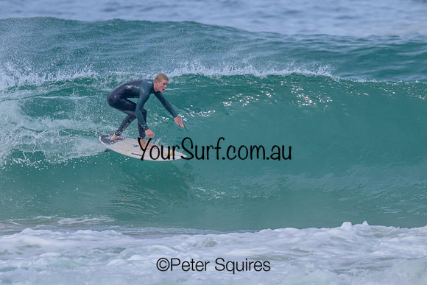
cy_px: 114
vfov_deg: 1.3
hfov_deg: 1.9
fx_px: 12773
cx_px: 191
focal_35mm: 1077
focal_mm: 800
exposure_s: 1/2000
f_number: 11
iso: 1000
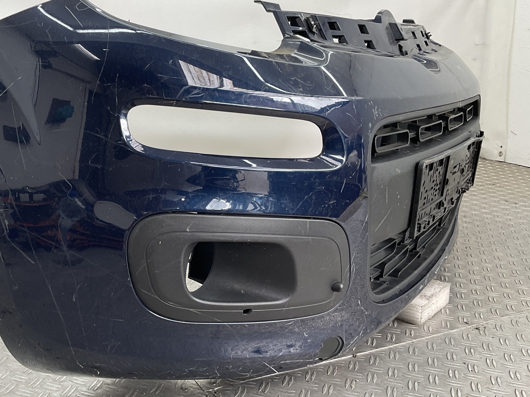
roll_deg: -1.9
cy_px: 195
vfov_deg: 35.9
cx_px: 170
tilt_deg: -15.4
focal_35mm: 40
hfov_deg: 46.0
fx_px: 612
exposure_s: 1/100
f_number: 1.8
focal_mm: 3
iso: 25
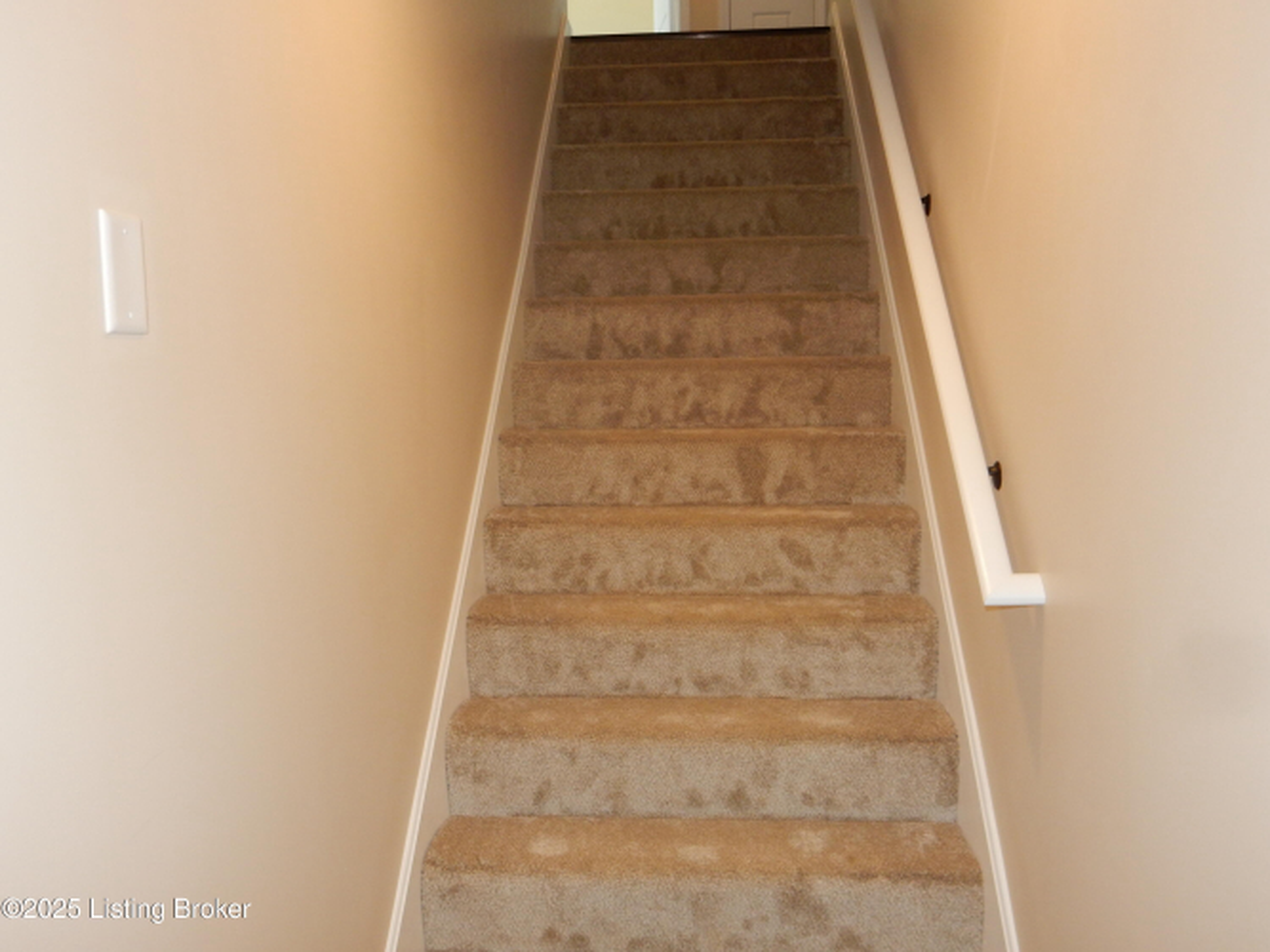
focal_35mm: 30
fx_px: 1100
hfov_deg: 60.0
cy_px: 476
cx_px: 635
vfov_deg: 46.8
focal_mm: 5.4
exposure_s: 1/30
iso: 200
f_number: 4
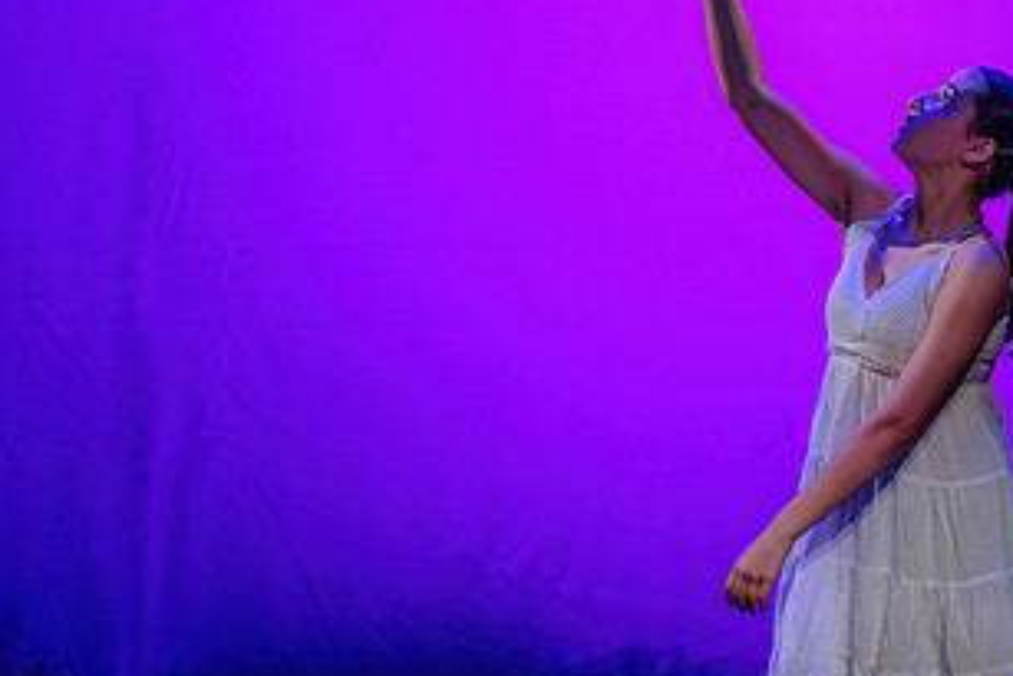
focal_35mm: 396
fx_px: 11148
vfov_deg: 3.5
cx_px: 630
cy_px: 470
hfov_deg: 5.2
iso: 1250
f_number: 2.8
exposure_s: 1/320
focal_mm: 200
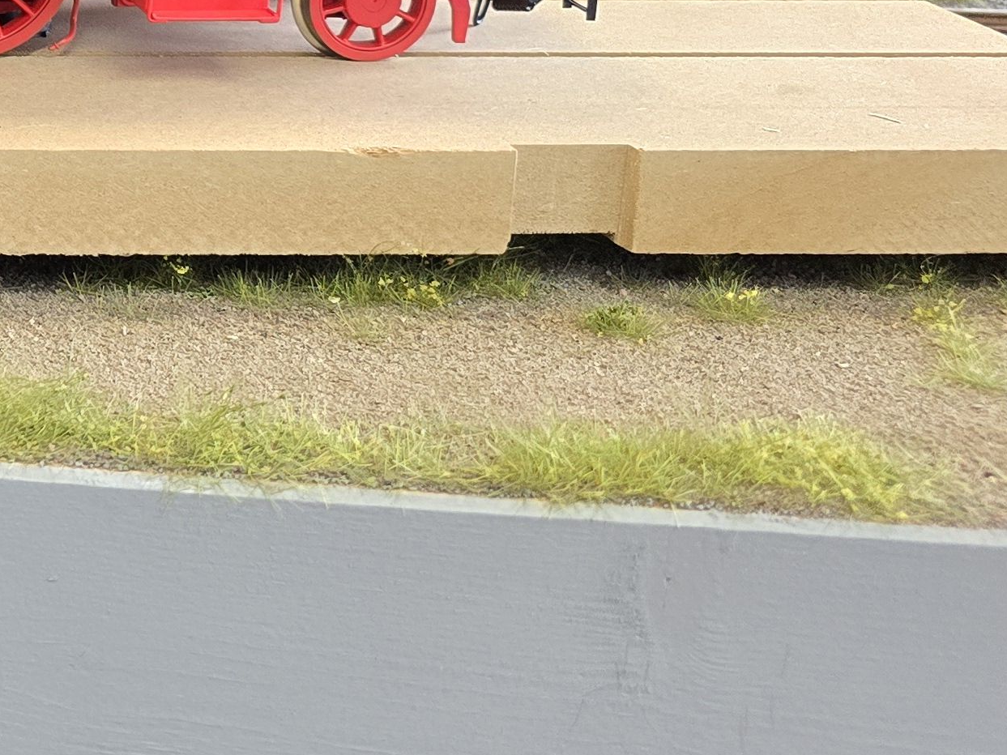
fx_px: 2152
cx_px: -533
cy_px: -228
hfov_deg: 21.7
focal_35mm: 74
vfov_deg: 18.5
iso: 640
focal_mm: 6.3
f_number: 1.7
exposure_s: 1/100
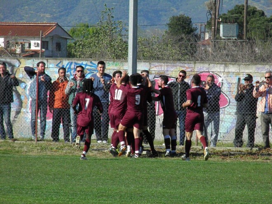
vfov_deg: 2.9
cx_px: 136
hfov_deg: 3.8
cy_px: 102
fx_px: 4086
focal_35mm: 520
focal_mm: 93.4
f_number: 7.5
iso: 500
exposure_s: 1/1600
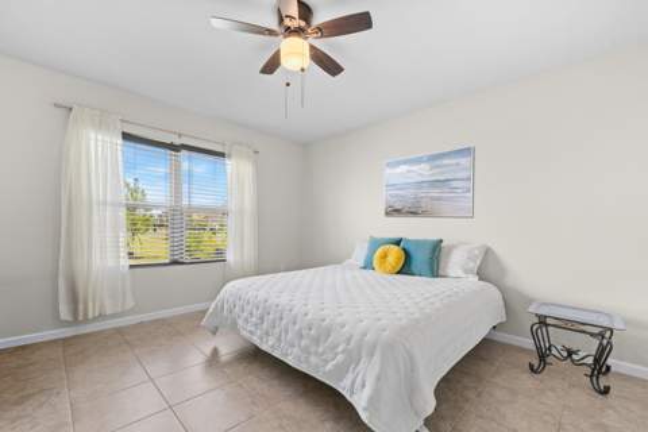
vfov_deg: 81.2
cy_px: 216
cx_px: 324
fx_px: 252
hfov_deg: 104.3
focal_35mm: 14
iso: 250
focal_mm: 14
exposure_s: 1/3
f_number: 9
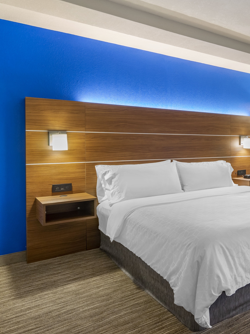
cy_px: 161
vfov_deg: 71.6
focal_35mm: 24
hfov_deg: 48.4
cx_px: 241
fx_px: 231
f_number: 11
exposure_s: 1/6
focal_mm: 16
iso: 400
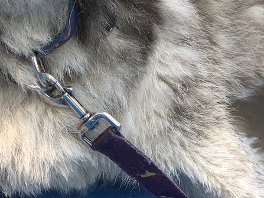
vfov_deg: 7.9
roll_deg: -2.1
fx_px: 1418
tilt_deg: -21.4
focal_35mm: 186
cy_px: -55
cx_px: 162
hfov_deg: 10.6
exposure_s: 1/122
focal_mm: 6
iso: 16
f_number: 2.4
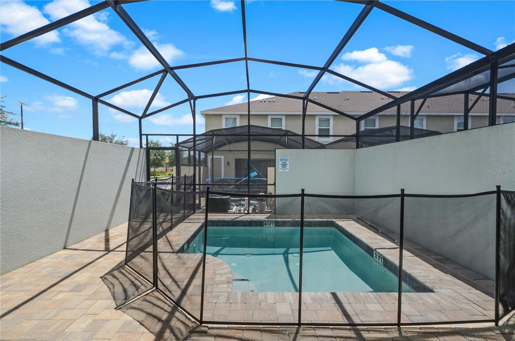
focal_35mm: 15
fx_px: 214
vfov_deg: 77.0
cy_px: 170
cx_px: 258
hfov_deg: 100.5
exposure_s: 1/400
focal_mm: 10
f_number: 8
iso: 200
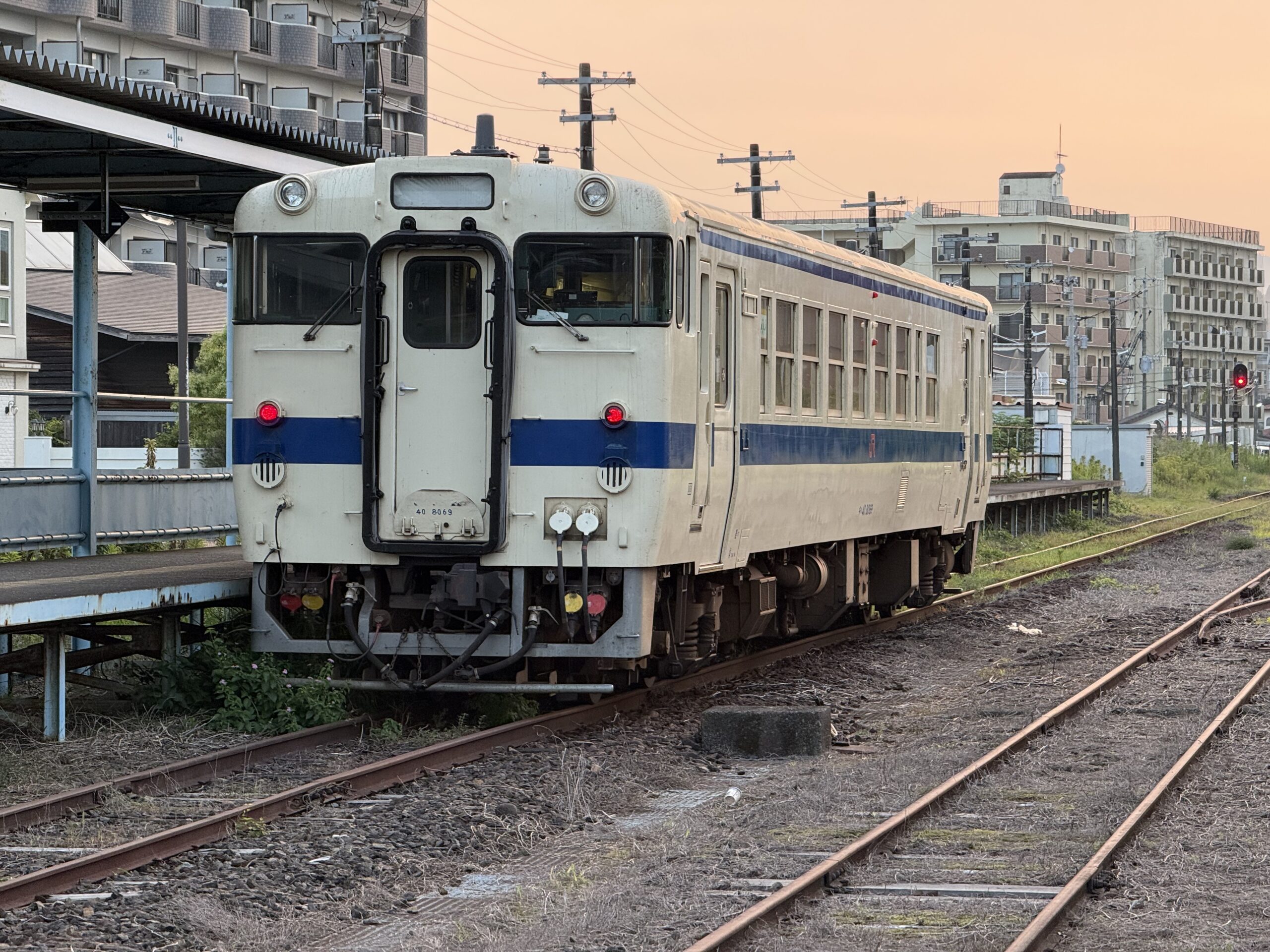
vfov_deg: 12.3
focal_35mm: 120
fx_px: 4403
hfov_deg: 16.4
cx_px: 635
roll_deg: -0.5
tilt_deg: -1.0
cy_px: 476
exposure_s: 1/103
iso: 64
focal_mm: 15.66
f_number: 2.8
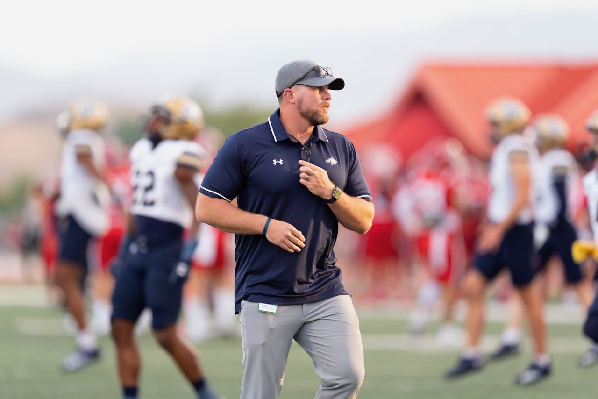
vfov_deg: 3.4
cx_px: 299
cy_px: 200
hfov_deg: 5.2
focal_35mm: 400
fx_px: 6646
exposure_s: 1/1000
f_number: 2.8
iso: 1600
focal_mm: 400
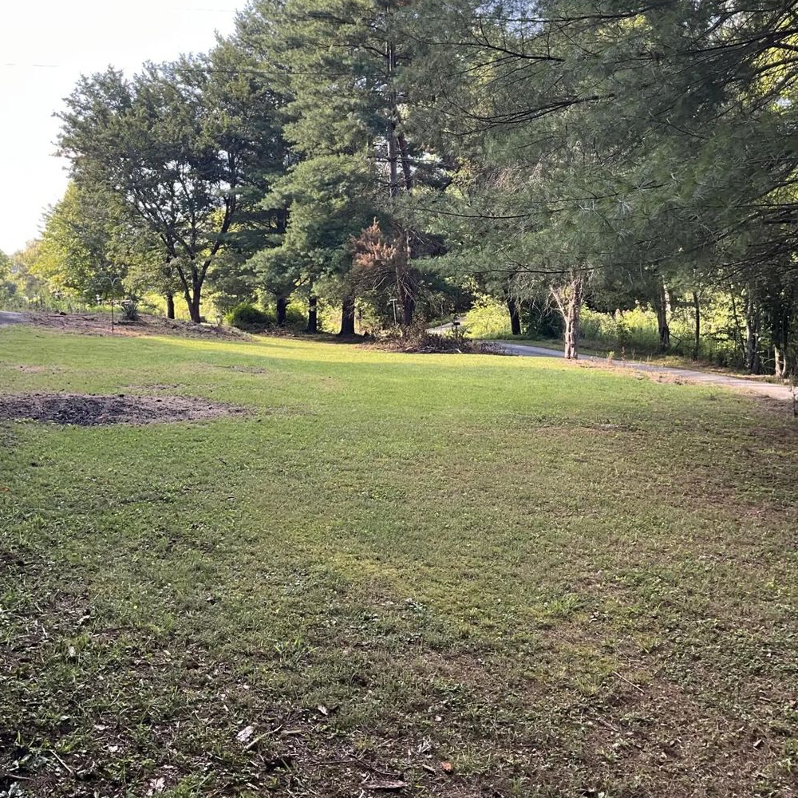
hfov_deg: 47.2
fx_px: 913
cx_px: 390
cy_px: 317
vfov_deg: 46.9
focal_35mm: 35
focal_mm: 3
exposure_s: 1/122
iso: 25
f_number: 1.8
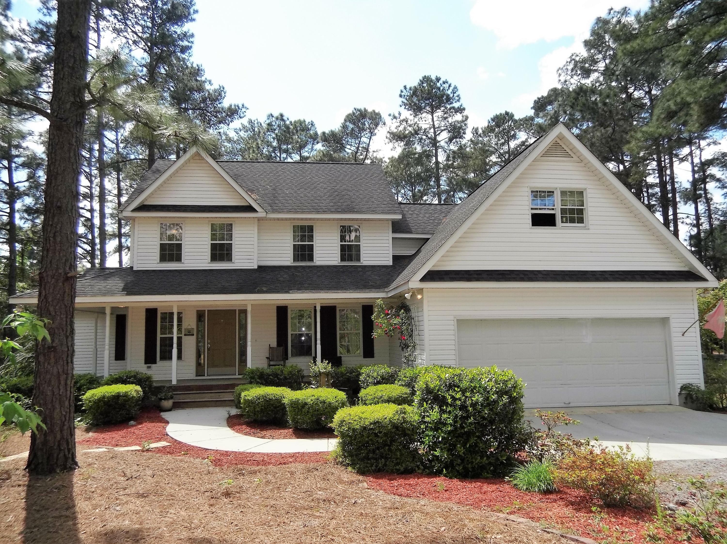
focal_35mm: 25
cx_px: 364
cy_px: 272
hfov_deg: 69.4
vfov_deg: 54.8
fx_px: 525
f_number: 3.5
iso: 100
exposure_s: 1/640
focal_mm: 4.5
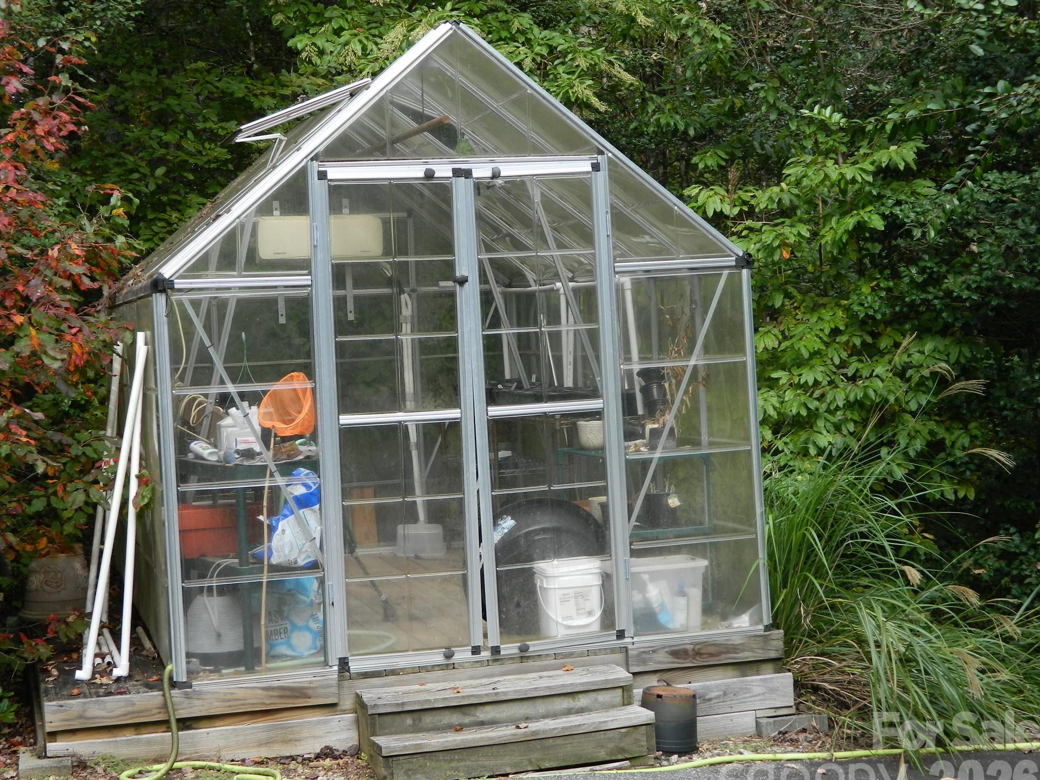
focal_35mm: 61
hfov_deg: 31.7
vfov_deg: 24.0
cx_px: 490
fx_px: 1832
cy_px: 401
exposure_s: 1/80
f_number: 3.8
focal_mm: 10.2
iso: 80
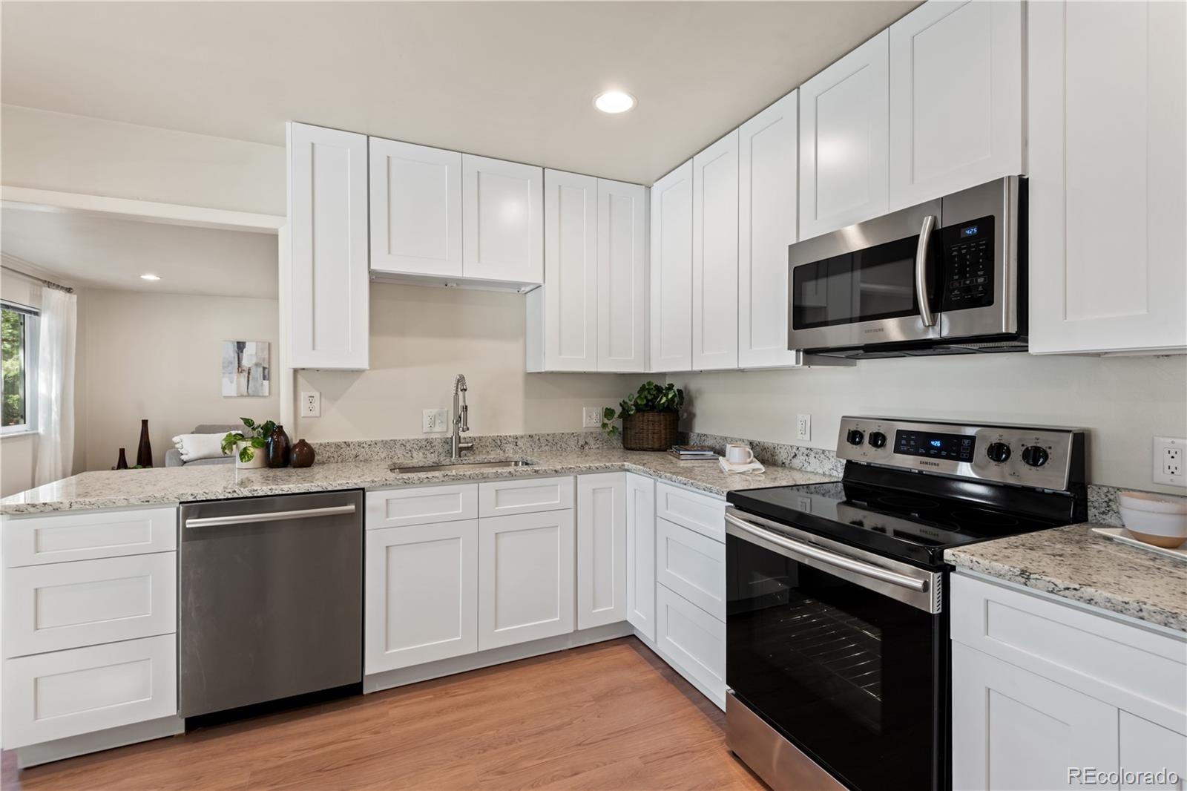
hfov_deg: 96.7
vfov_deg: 73.7
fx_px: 527
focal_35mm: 16
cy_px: 396
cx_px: 594
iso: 250
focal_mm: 16
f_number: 11
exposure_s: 1/1.67
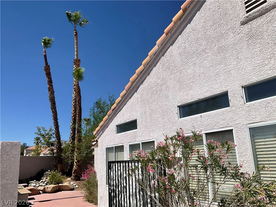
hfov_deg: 61.7
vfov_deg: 48.2
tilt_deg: +13.3
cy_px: 104
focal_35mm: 29
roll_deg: +3.4
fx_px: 231
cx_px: 138
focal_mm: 3
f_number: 1.8
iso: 16
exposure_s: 1/4065
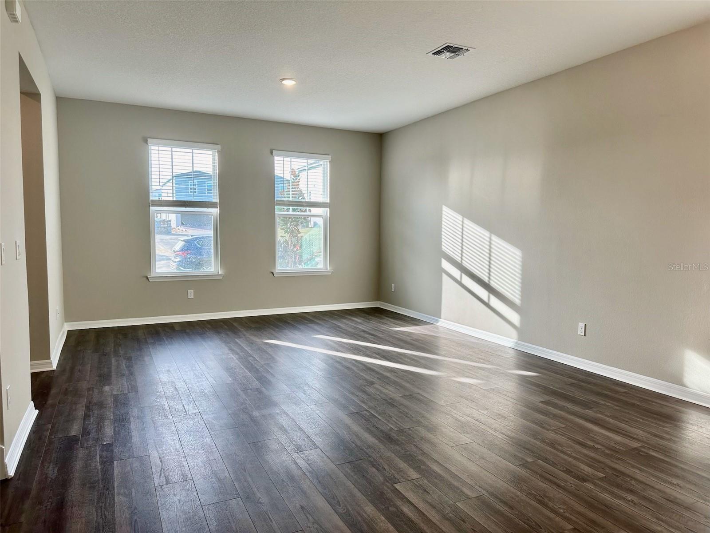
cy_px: 266
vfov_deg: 56.8
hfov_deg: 71.6
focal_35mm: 24
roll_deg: -0.9
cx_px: 355
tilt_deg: -3.7
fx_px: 492
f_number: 1.78
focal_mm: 6.86
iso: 80
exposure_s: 1/215
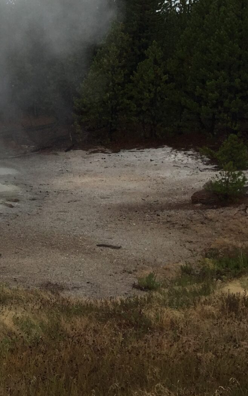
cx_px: -146
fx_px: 811
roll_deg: -0.1
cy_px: 77
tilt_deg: -4.0
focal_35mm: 75
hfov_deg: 15.7
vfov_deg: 26.9
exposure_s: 1/1883
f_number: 2.2
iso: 32
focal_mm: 4.15
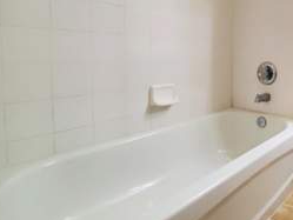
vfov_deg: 52.9
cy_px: 59
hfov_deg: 59.0
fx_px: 212
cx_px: 265
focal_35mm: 25
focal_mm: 1.8
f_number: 2.2
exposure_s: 1/59.2
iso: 400
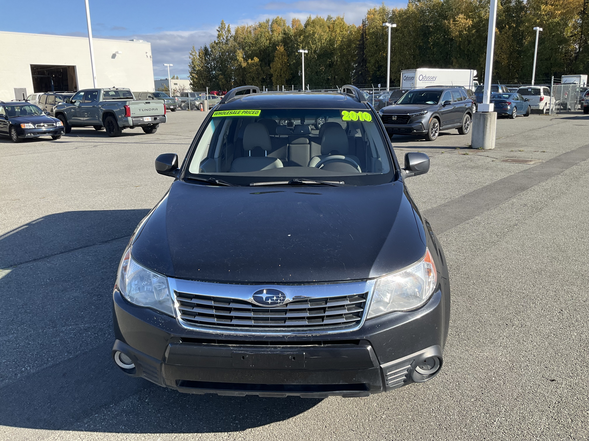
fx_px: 493
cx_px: 294
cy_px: 220
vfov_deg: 48.2
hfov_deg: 61.7
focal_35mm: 29
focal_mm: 3
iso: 25
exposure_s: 1/792
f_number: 1.8
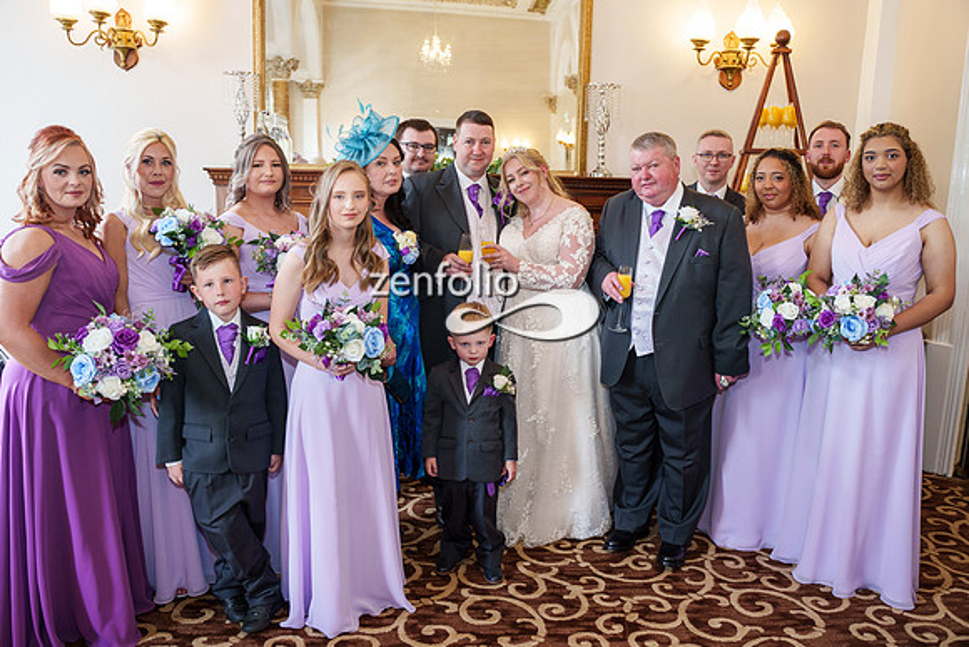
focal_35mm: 28
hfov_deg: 64.8
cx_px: 484
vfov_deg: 45.9
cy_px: 324
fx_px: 763
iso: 640
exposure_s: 1/125
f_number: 3.5
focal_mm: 28
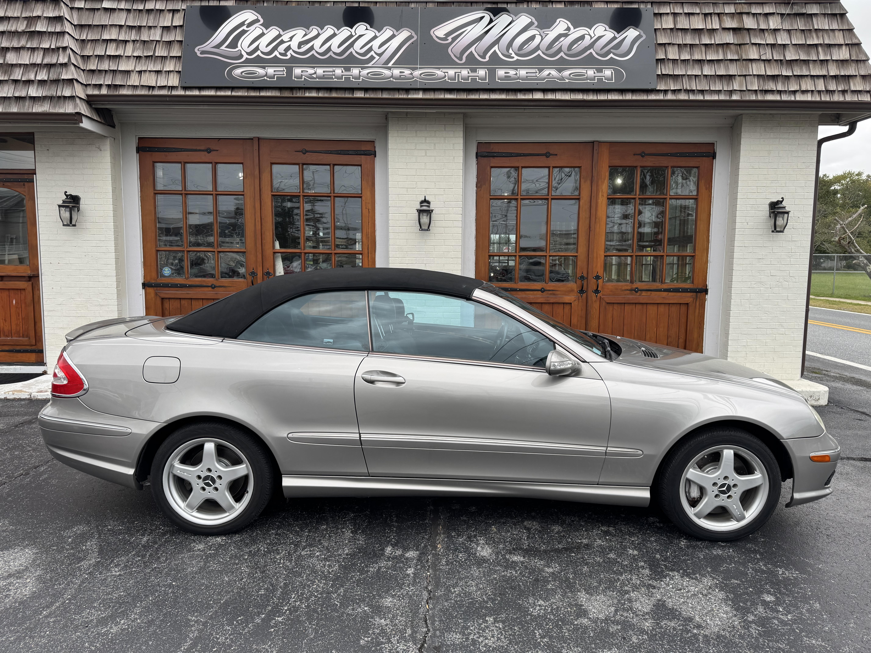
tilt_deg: -7.5
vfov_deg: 56.8
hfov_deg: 71.6
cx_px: 436
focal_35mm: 24
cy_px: 326
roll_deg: -0.9
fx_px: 604
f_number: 1.78
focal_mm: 6.76
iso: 64
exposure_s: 1/237
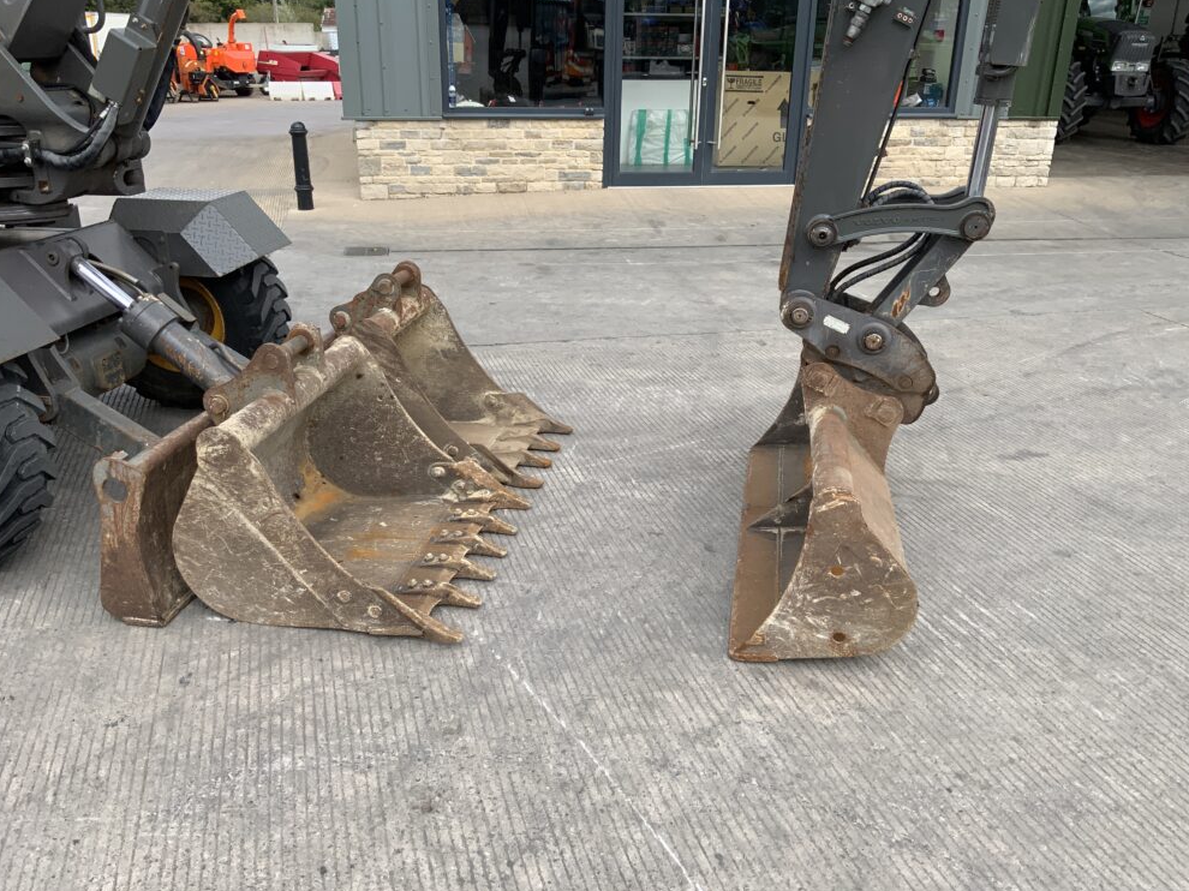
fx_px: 1030
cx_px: 584
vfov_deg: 46.8
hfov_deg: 60.0
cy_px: 446
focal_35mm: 30
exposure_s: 1/781
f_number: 1.8
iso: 16
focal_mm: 3
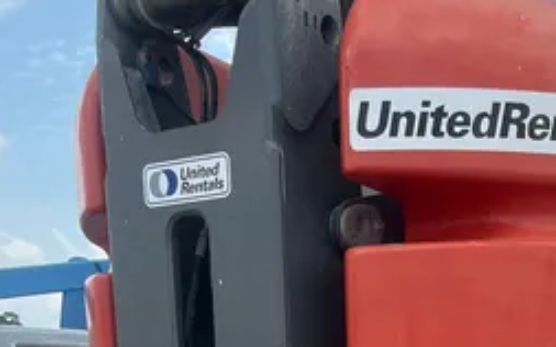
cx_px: 426
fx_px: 1212
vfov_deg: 13.2
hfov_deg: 25.5
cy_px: 770
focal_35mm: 80
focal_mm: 5.1
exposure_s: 1/1389
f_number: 1.6
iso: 50
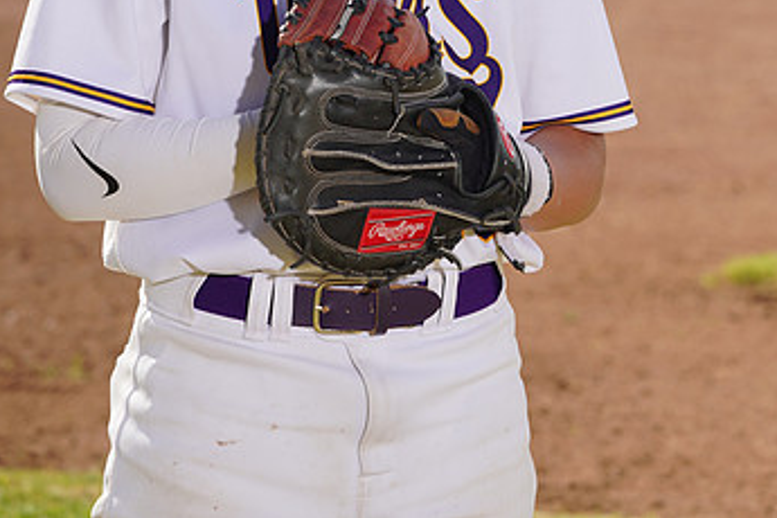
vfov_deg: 3.9
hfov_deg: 5.8
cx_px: 429
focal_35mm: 356
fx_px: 7683
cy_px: -133
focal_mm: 212
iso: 100
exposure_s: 1/250
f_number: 9
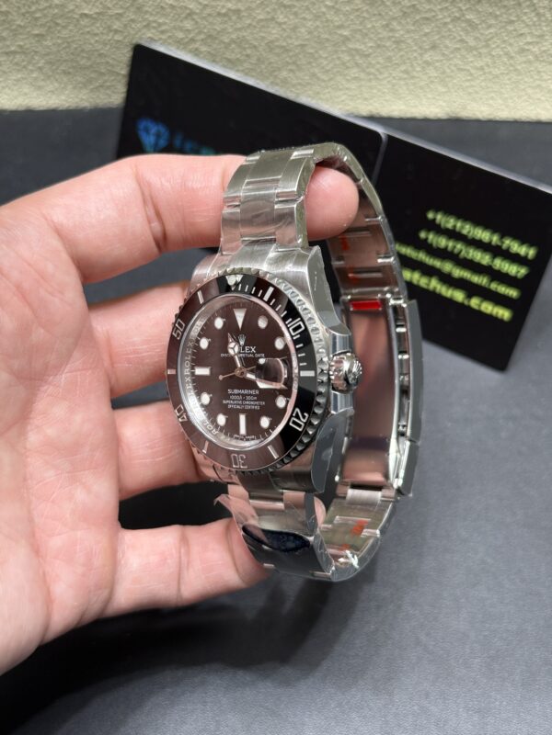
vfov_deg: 39.7
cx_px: 276
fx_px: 1021
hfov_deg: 30.3
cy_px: 368
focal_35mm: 48
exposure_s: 1/50
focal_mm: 6.76
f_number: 1.78
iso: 64
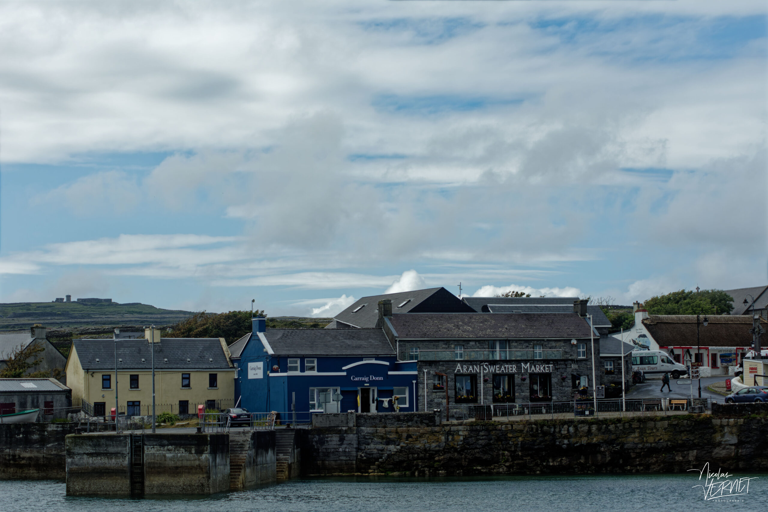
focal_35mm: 105
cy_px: 256
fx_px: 2240
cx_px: 384
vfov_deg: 13.0
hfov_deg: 19.5
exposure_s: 1/1000
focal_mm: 70
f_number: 8
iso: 250
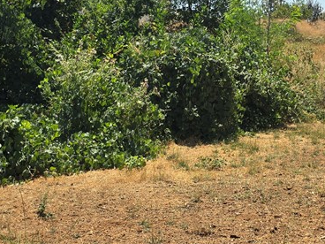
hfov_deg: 30.1
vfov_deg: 22.9
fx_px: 601
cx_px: 203
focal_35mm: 64
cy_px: 118
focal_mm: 6.3
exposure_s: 1/895
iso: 12
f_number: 1.7
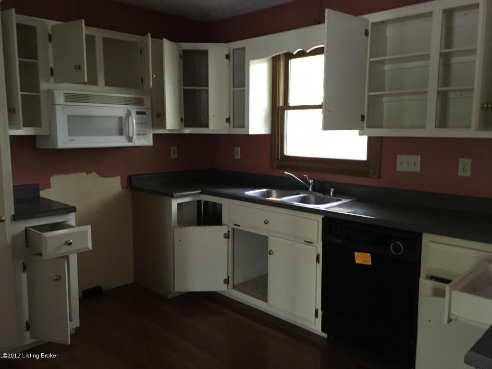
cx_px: 246
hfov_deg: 61.7
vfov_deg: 48.2
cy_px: 184
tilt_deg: -7.1
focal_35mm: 29
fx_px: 412
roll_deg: -1.0
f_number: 2.2
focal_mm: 4.15
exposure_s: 1/15
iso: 250
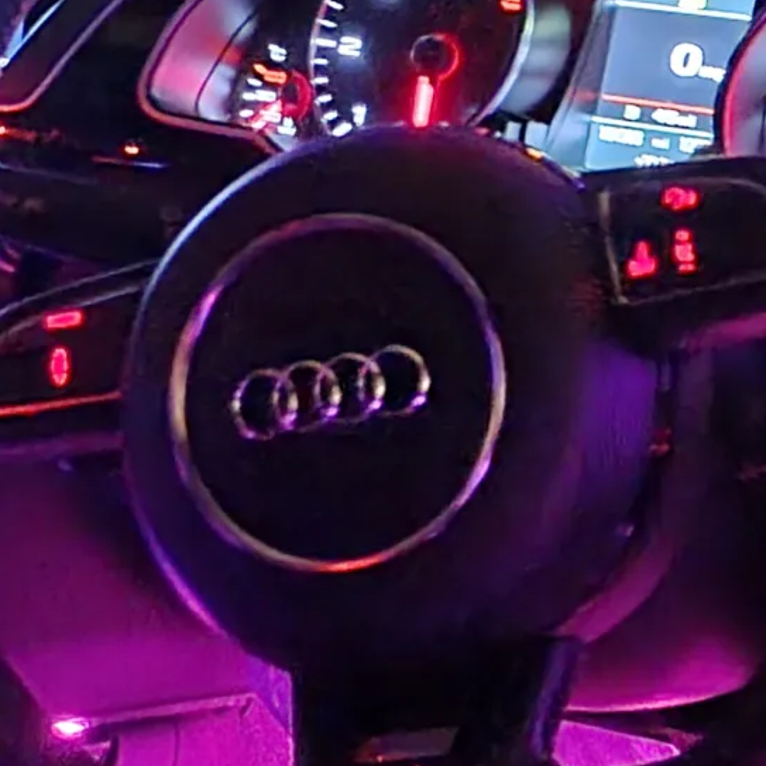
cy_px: 560
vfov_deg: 17.3
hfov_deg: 17.3
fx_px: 2504
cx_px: 174
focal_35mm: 100
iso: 3200
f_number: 1.8
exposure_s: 1/10
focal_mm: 6.7
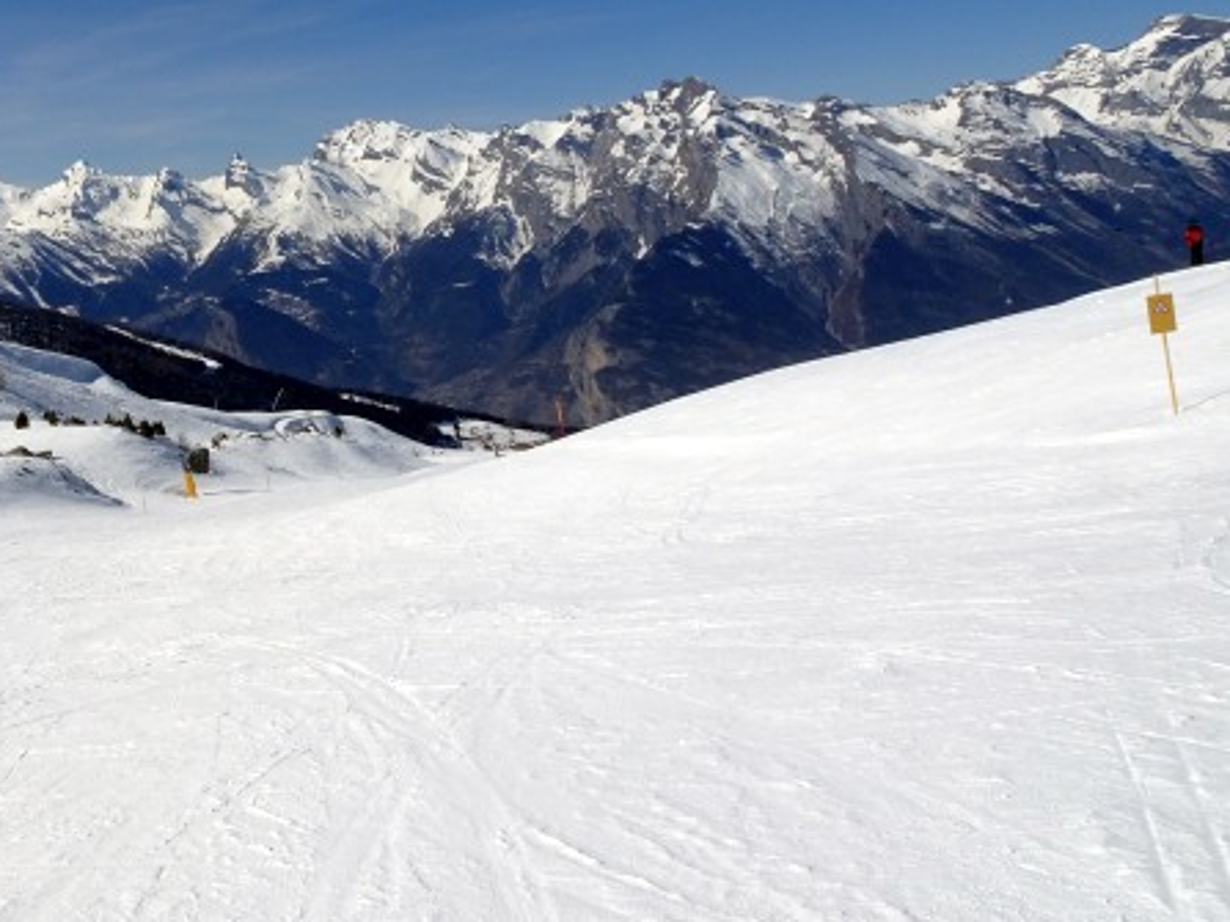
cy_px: 372
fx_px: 1527
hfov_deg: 41.2
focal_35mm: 43
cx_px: 182
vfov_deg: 33.5
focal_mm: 4.1
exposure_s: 1/2000
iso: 80
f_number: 4
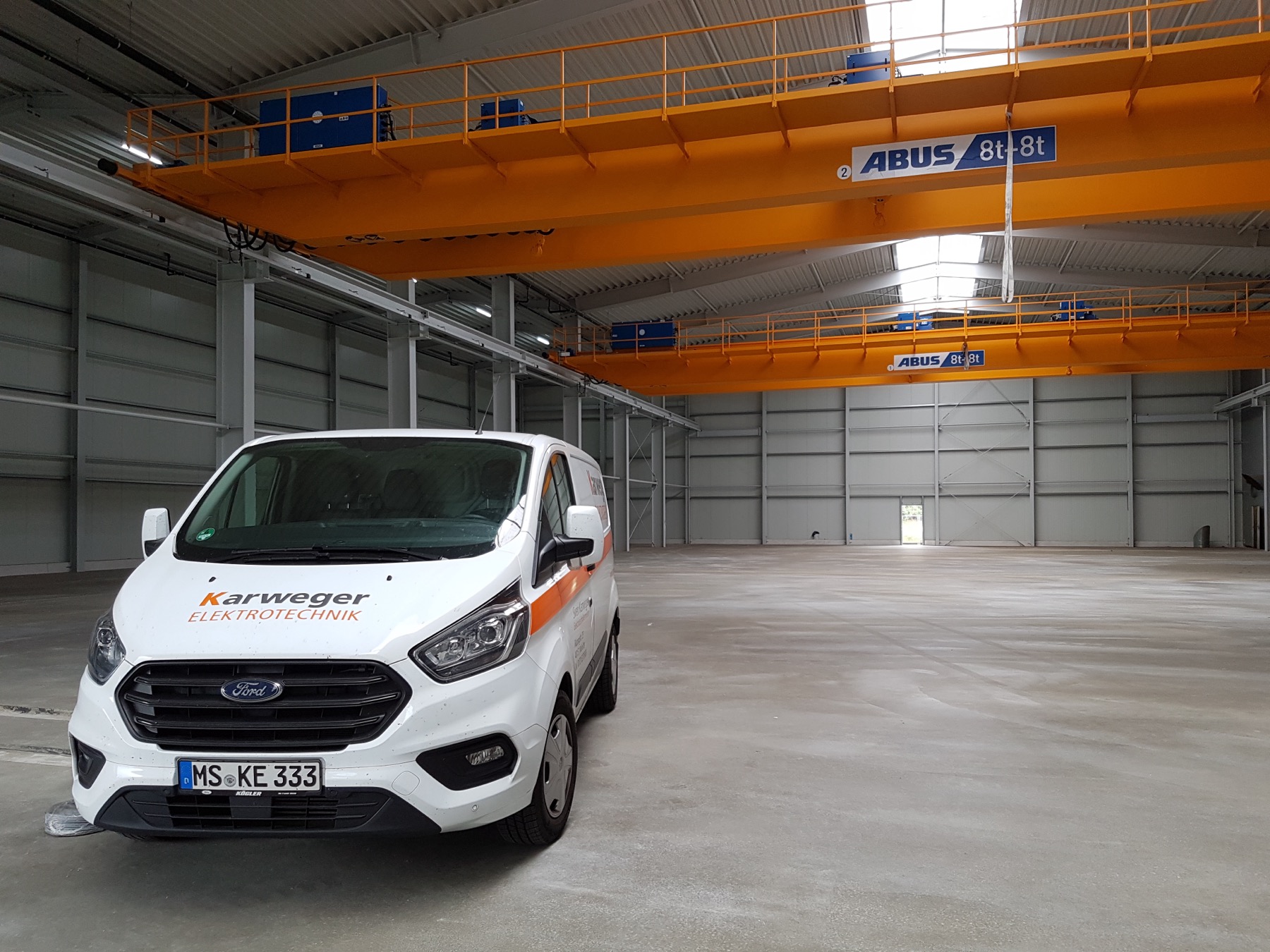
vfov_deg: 53.1
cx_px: 635
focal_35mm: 26
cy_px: 476
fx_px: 954
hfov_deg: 67.3
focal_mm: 4.2
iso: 64
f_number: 1.7
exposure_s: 1/100
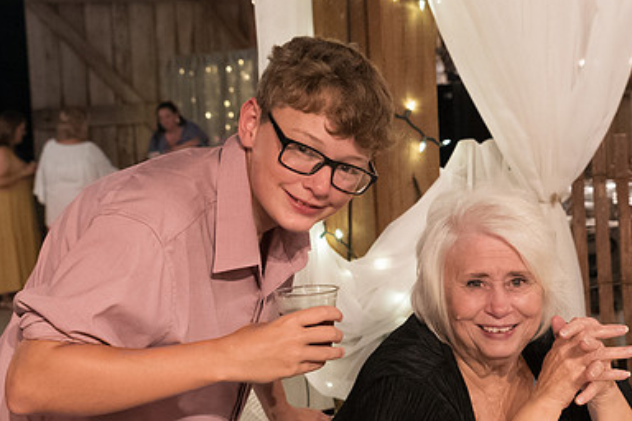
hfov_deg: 32.3
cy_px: 244
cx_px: 379
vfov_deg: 21.9
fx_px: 1088
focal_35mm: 62
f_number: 6.3
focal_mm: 41
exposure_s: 1/60
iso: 6400
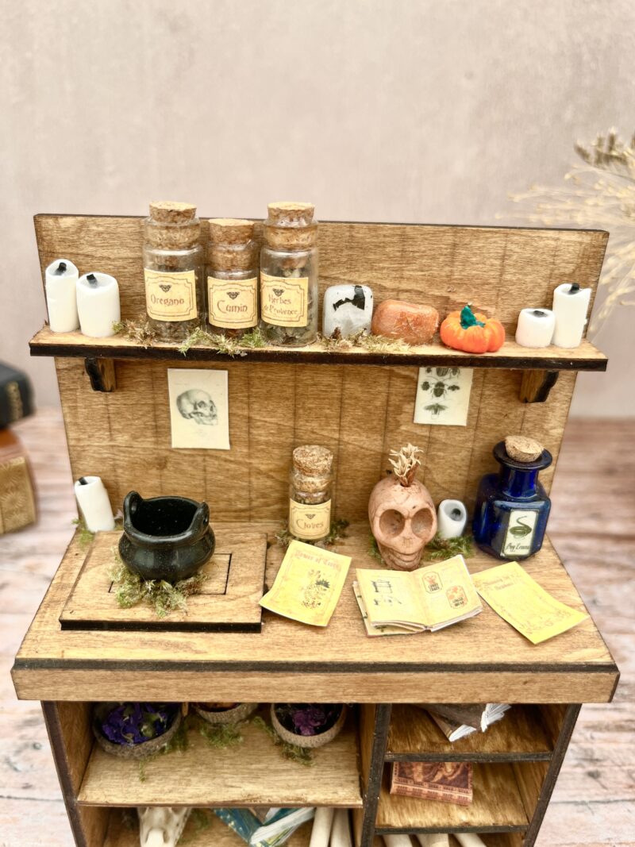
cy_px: 424
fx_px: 636
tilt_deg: -26.6
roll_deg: -2.1
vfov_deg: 67.3
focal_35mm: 26
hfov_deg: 53.1
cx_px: 318
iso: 50
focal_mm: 5.1
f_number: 1.6
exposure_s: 1/491
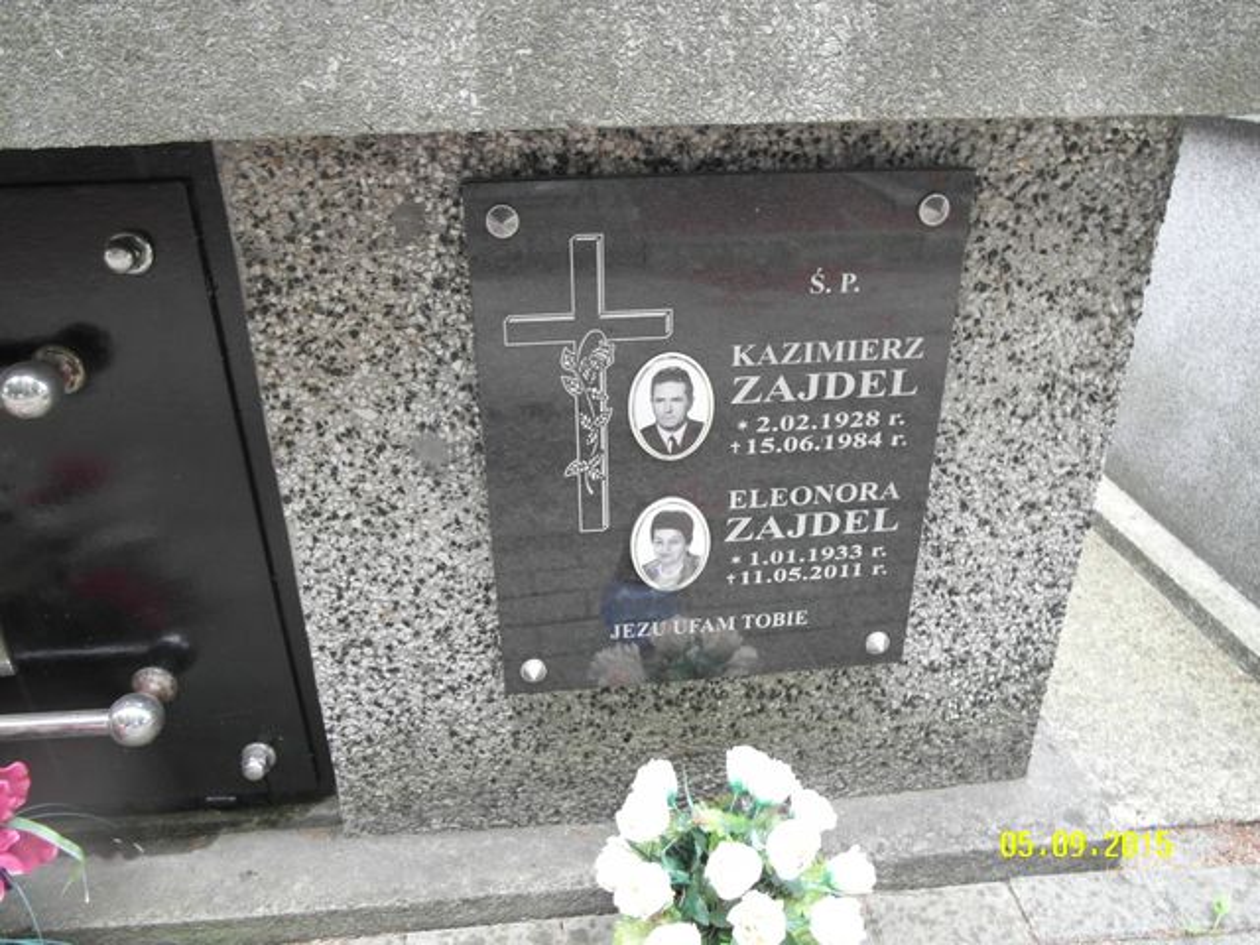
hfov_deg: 71.6
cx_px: 630
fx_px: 874
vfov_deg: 56.8
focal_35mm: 24
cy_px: 472
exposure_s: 1/30
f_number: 2.5
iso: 200
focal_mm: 5.2
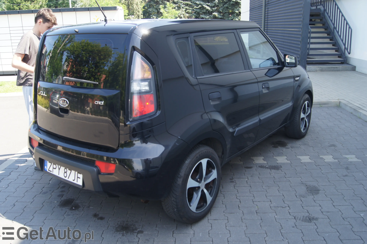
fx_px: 336
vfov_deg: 39.9
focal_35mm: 33
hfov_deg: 57.2
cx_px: 184
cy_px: 122
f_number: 5
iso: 100
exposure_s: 1/60
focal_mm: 22
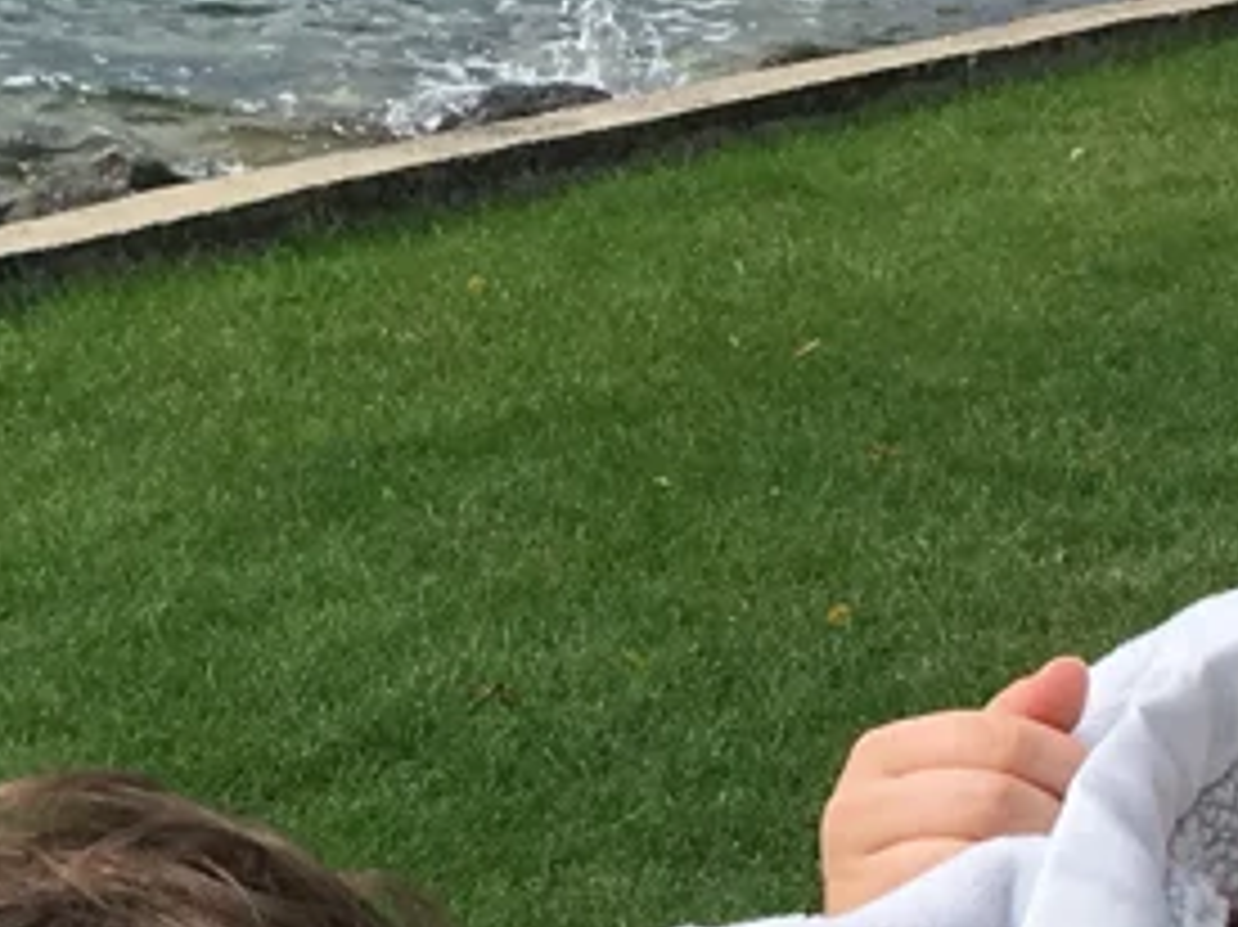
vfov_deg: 9.7
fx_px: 5434
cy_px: 706
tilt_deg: -18.1
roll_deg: -3.4
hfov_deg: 12.8
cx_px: -36
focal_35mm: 152
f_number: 2.2
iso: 25
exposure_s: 1/1099
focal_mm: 4.15
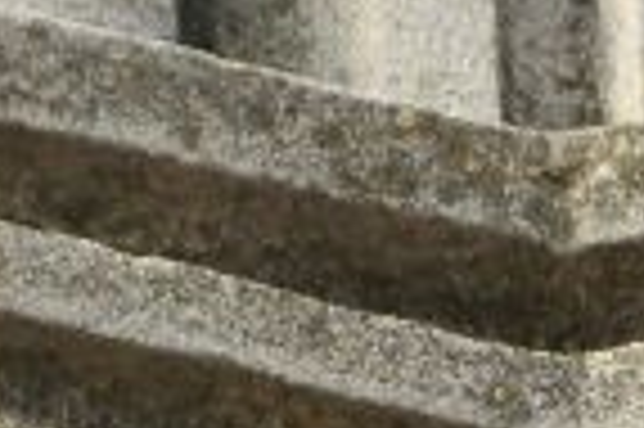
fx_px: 38417
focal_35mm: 2150
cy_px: 1050
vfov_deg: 0.6
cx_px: 545
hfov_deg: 1.0
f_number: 5.6
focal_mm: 200
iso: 1000
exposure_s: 1/1000
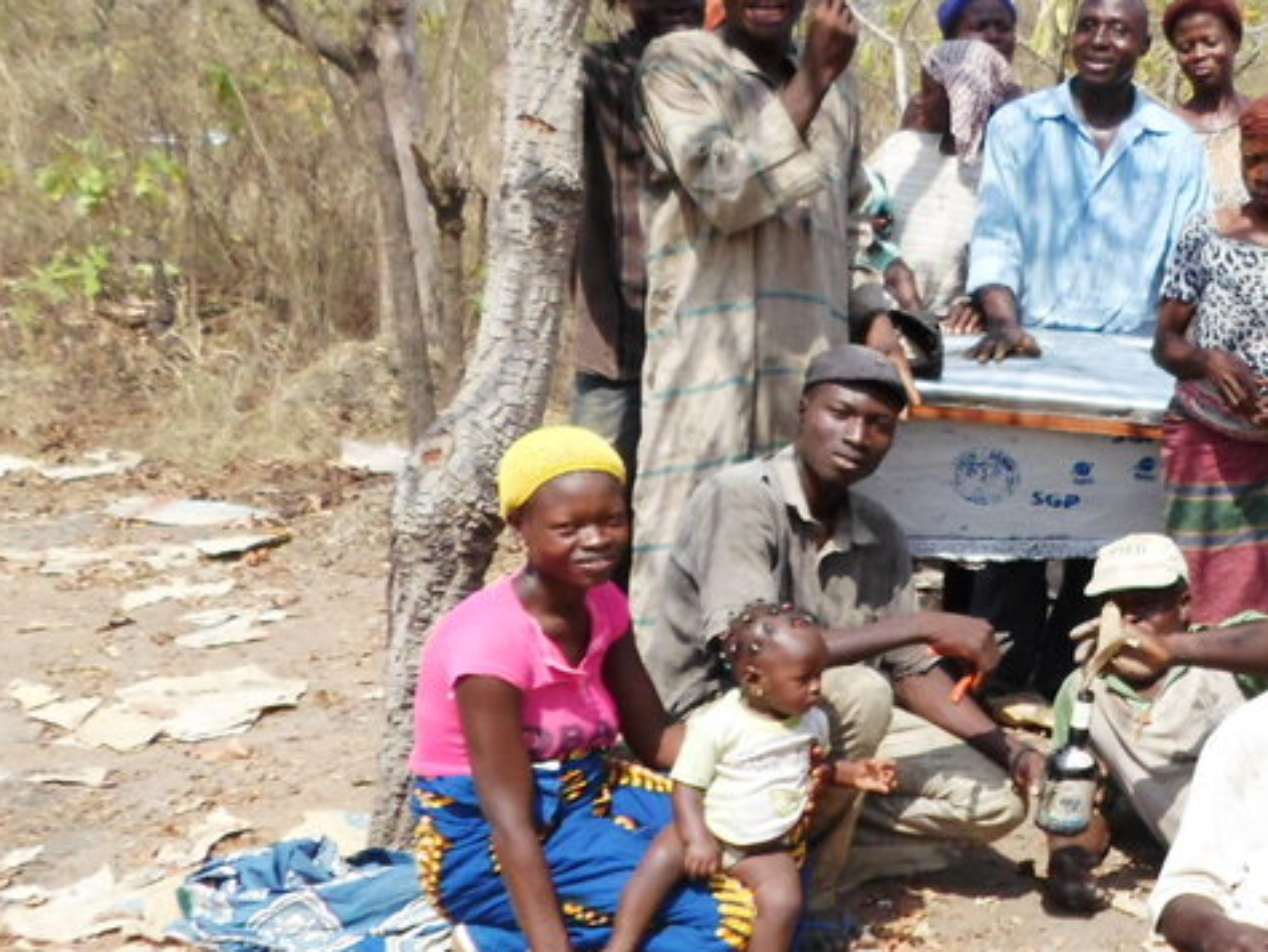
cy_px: 497
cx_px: 1356
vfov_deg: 27.1
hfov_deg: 31.9
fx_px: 1979
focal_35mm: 54
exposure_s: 1/1500
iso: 80
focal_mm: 4.5
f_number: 2.5
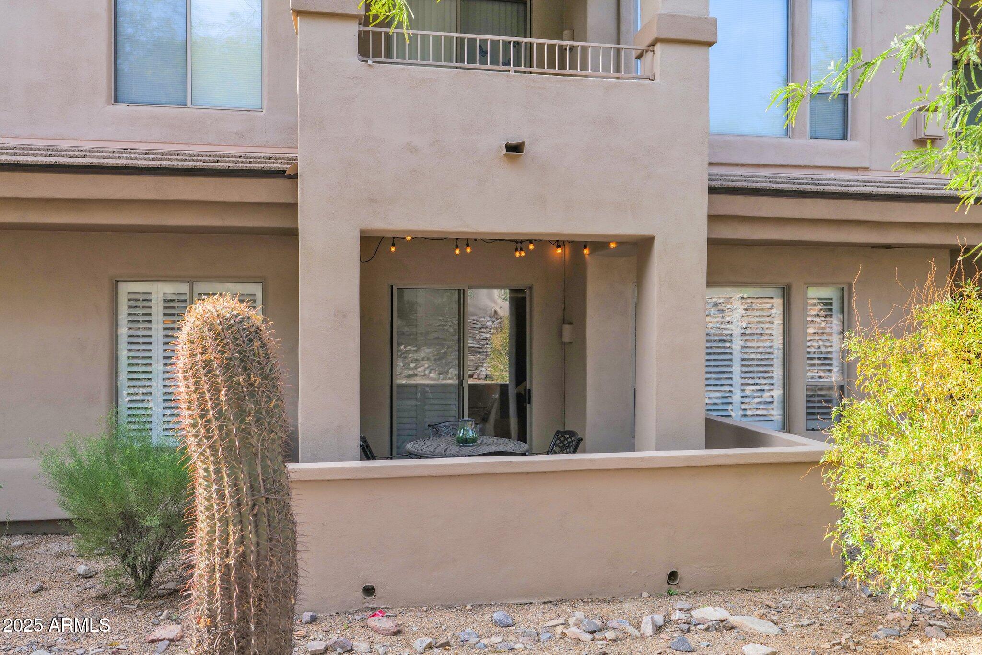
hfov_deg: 61.9
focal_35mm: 30
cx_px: 491
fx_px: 818
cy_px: 328
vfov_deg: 43.6
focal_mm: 30
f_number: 7.1
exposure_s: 1/400
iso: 500
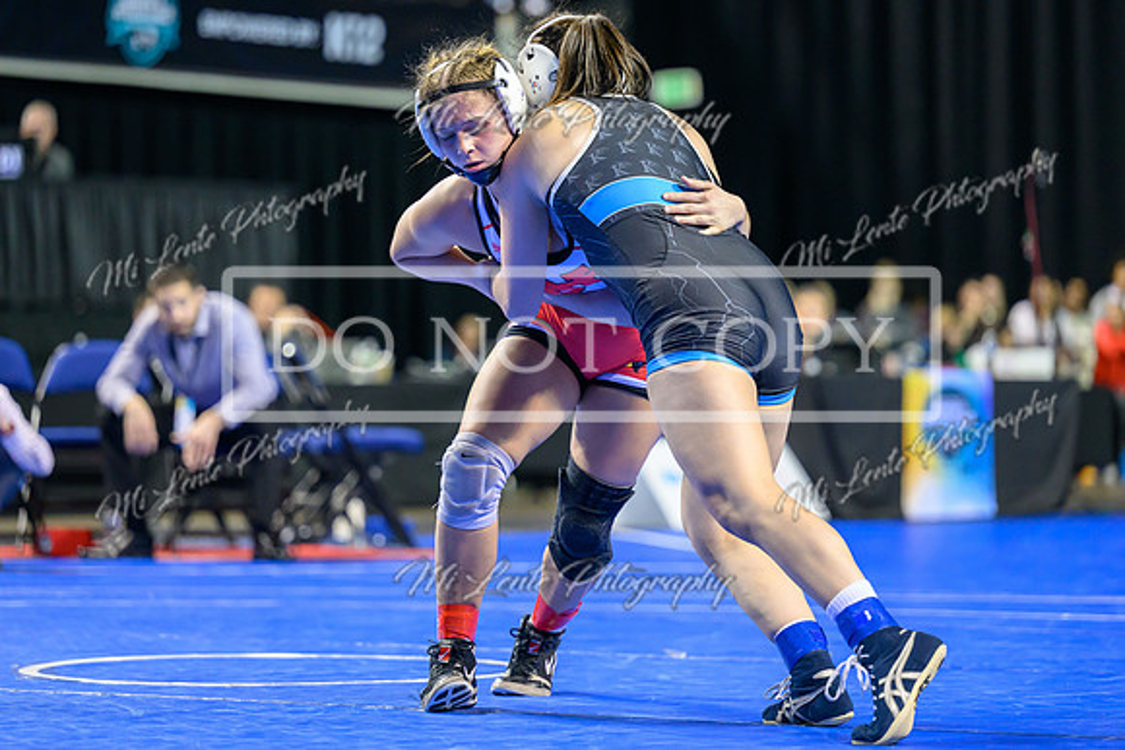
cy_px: 338
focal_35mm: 159
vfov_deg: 8.6
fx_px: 4980
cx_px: 507
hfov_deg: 12.9
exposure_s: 1/800
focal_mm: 145
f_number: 2.8
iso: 3200
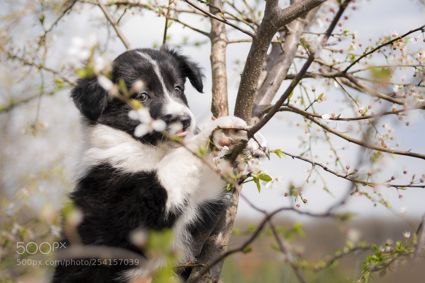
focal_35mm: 52
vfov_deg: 25.8
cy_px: 142
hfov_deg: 37.8
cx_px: 212
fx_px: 620
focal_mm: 35
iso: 100
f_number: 2.5
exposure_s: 1/2000
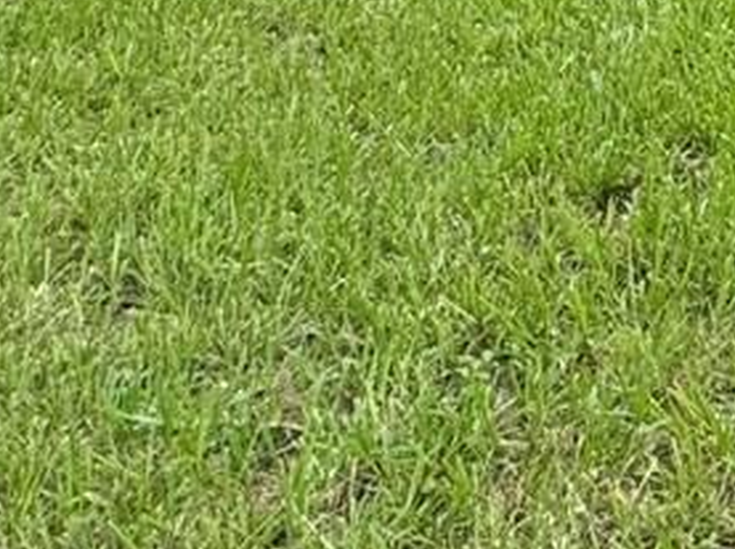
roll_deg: +0.5
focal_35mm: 81
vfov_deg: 13.6
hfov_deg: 17.9
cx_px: 1409
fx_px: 1718
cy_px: -737
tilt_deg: +1.3
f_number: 2.2
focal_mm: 2.22
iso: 50
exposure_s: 1/669
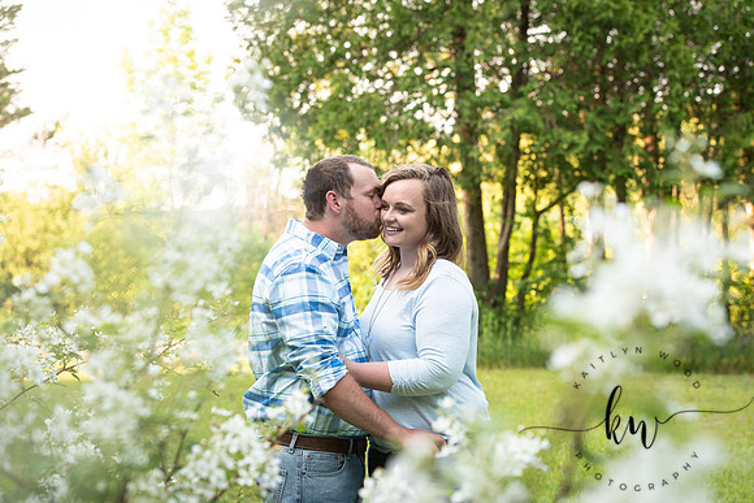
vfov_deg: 16.1
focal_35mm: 85
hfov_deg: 23.9
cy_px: 252
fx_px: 1781
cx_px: 377
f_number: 4.5
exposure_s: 1/200
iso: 400
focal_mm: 85
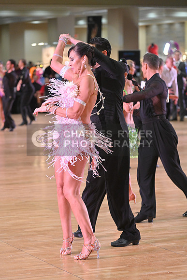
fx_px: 1012
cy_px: 140
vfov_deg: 15.8
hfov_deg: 10.6
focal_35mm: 130
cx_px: 94
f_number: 4.5
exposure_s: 1/400
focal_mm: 130
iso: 4000
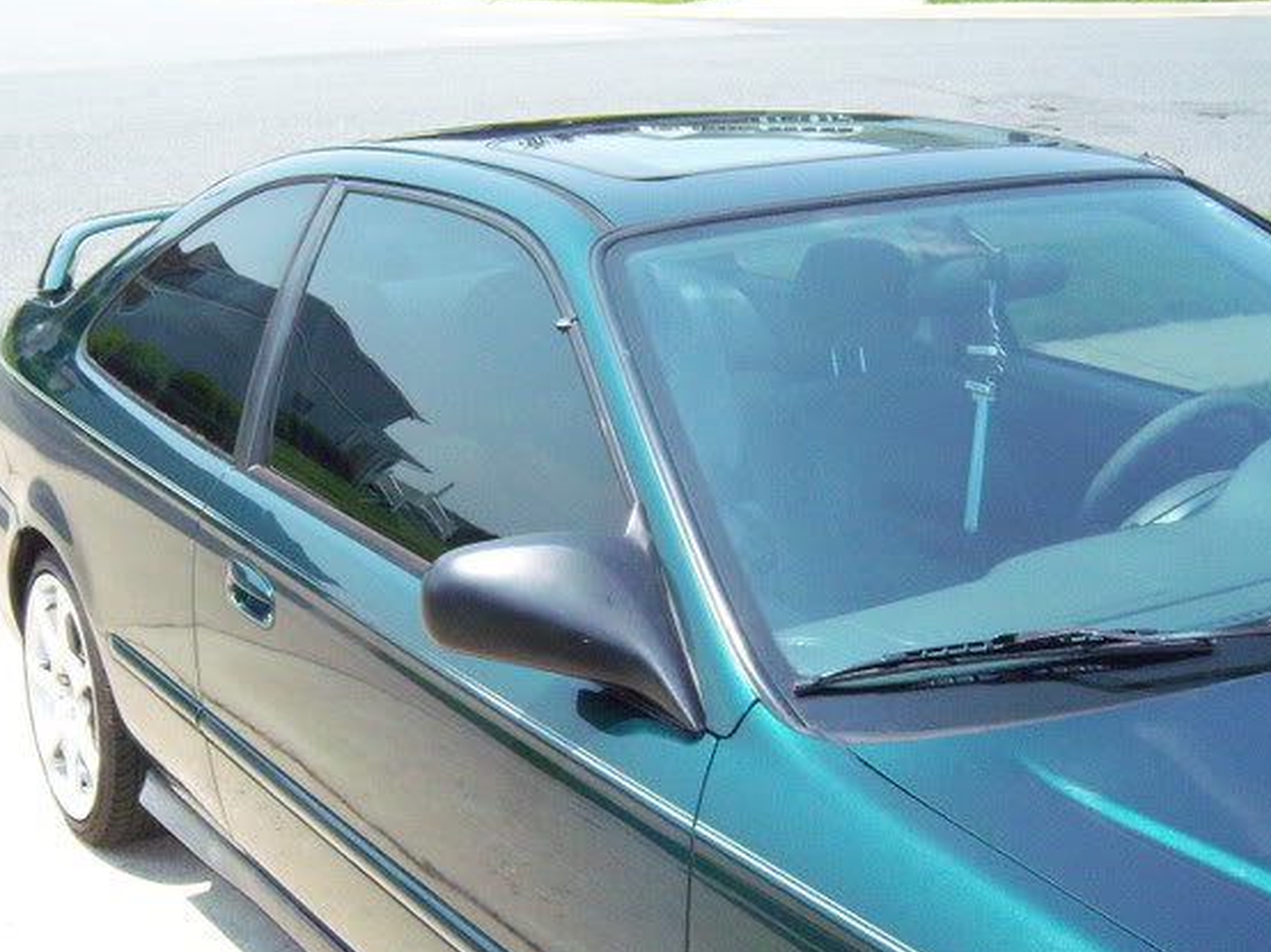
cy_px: 491
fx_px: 1908
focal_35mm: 52
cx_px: 514
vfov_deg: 28.0
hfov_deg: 36.7
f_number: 4.8
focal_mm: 7.5
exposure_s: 1/1250
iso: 400
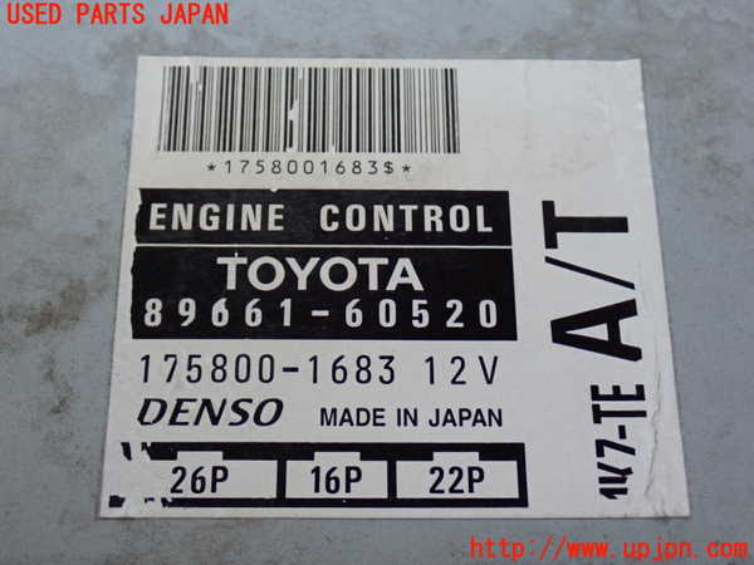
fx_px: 1089
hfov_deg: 38.2
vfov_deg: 29.1
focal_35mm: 50
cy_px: 282
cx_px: 377
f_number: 3.2
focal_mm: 9.01
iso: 800
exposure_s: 1/50
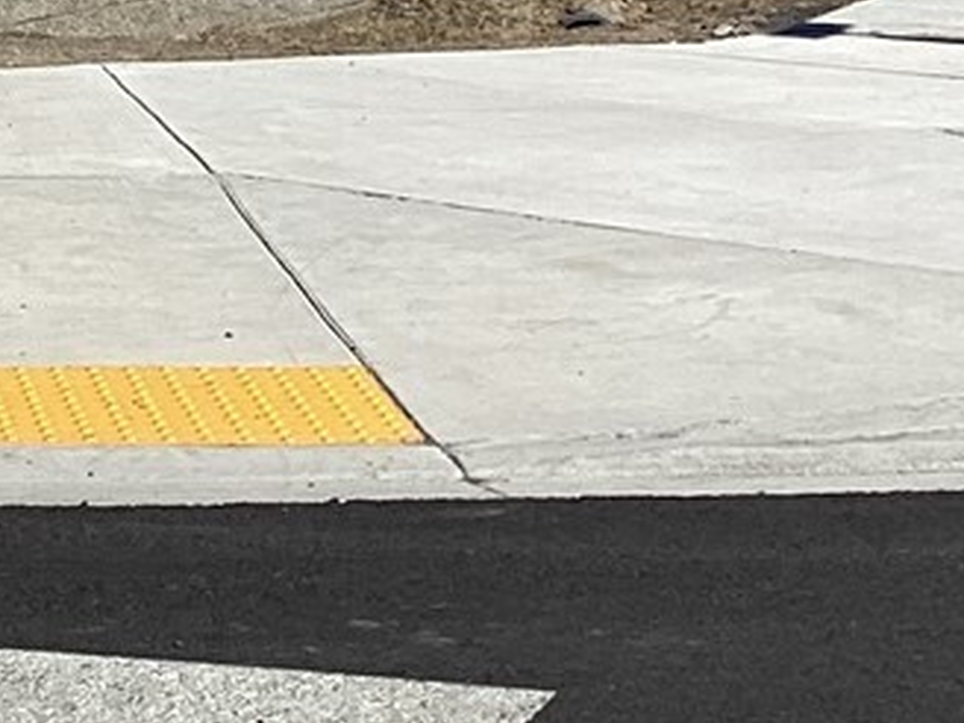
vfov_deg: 9.4
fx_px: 4205
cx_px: -423
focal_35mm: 151
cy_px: -582
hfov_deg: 12.5
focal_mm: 3.3
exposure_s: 1/2037
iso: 25
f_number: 2.4
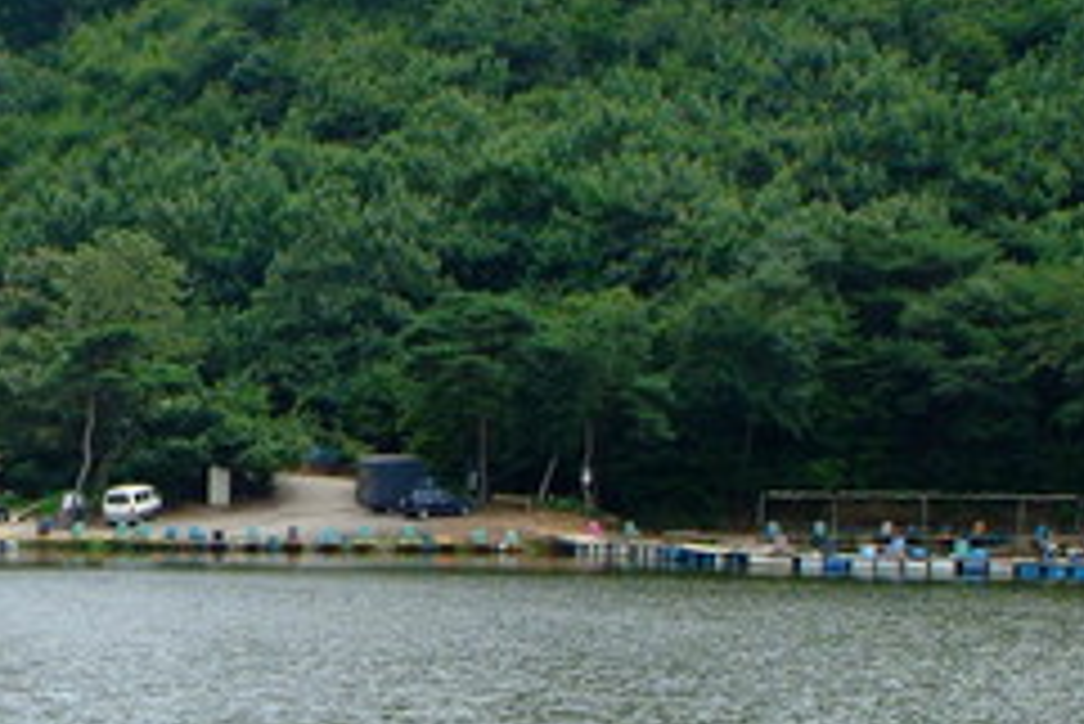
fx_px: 2621
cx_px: 52
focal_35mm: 87
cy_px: 823
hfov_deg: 22.6
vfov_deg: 15.3
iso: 800
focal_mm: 20
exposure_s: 1/350
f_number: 9.5
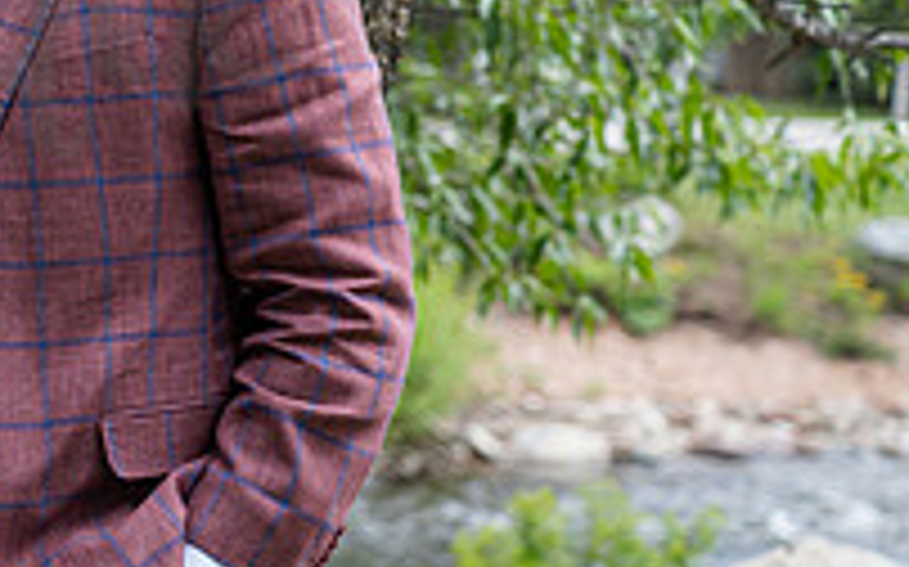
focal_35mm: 176
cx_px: -126
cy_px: -16
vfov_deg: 7.4
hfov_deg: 11.7
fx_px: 4358
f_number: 4
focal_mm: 60
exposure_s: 1/800
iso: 400
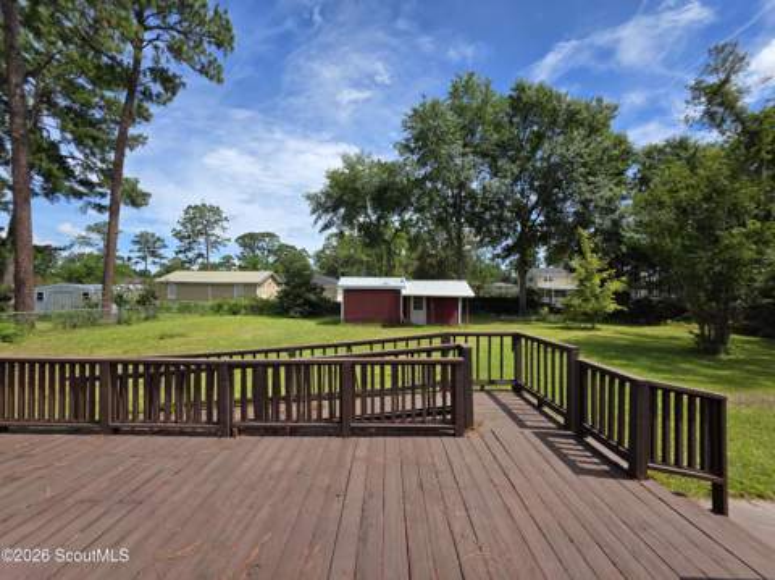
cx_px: 388
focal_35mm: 13
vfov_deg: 89.8
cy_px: 290
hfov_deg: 106.2
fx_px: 291
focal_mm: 2.2
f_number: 1.9
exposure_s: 1/1761
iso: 40
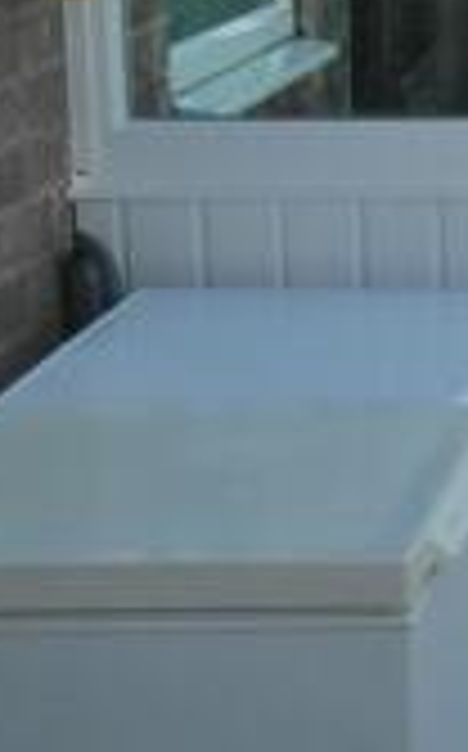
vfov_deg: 17.3
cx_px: 1082
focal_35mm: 120
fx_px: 2455
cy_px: 191
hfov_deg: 9.7
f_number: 5.6
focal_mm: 20
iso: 100
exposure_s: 1/180
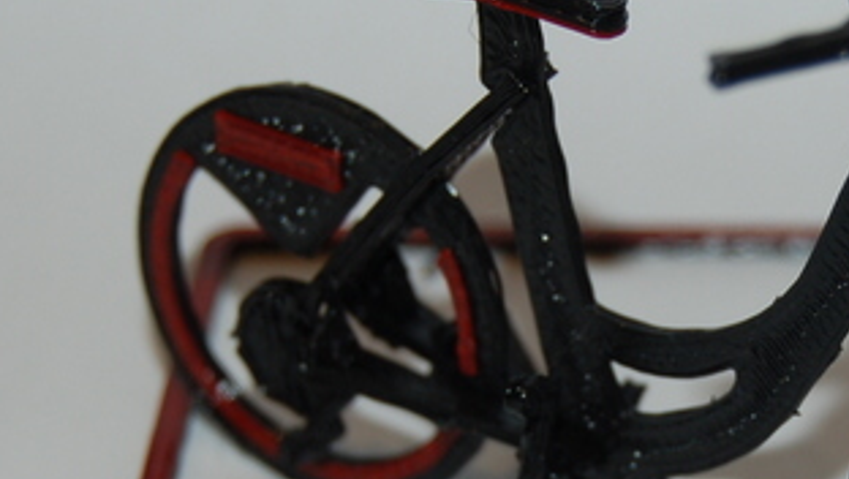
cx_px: 754
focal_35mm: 169
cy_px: 482
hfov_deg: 12.6
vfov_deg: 7.2
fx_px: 3807
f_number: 5.3
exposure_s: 1/60
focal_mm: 42
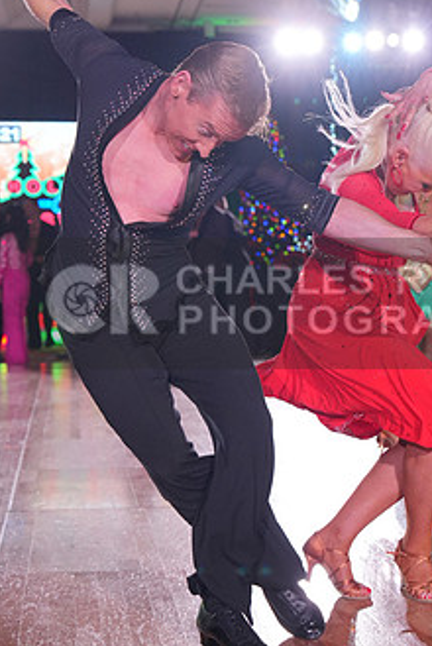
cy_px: 304
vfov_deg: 25.0
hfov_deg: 16.8
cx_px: 297
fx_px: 1455
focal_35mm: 81
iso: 1600
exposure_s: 1/500
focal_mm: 46
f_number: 4
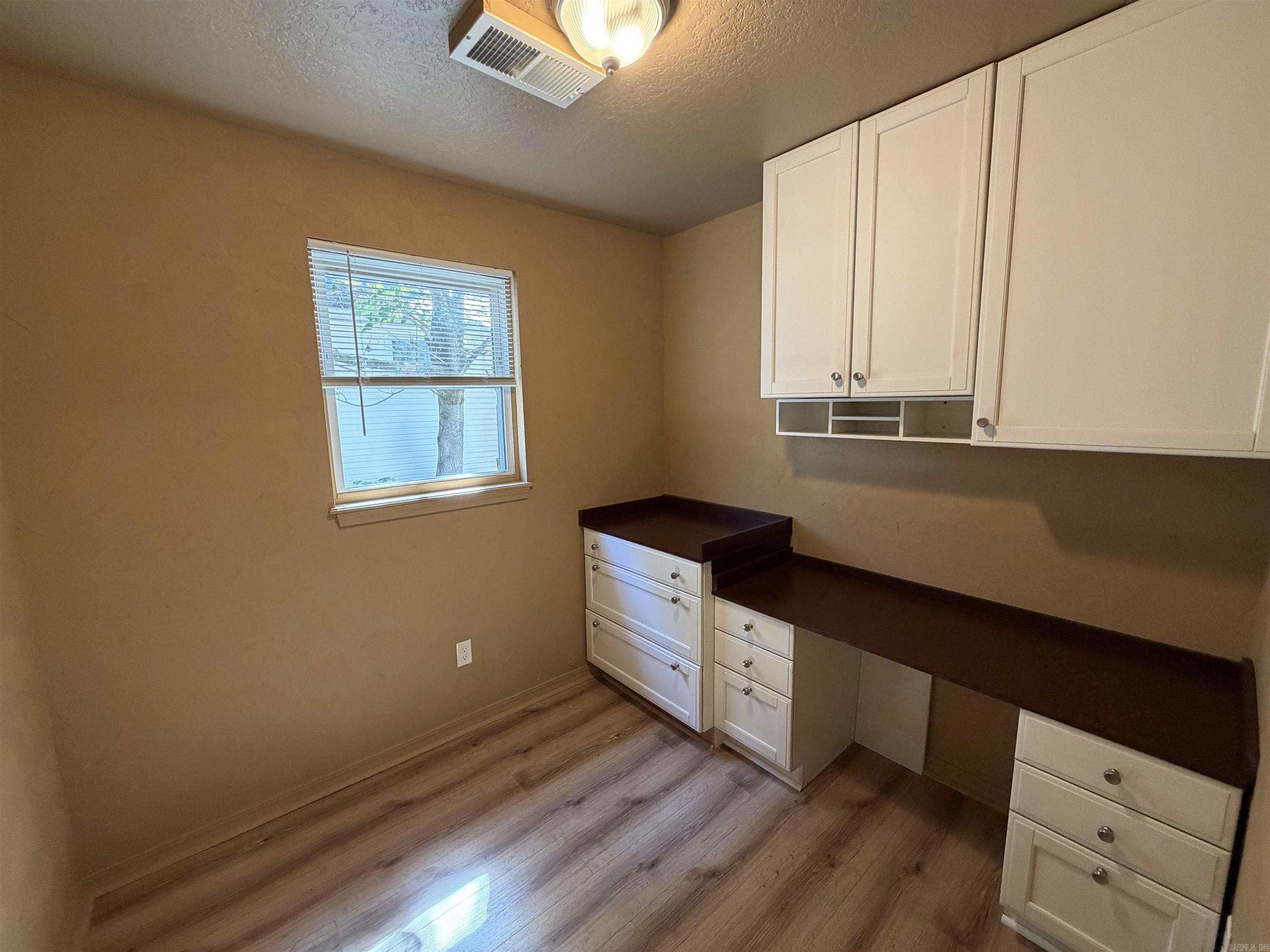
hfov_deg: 102.1
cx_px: 635
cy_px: 476
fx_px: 514
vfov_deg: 85.7
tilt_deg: -8.6
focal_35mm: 14
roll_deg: +1.2
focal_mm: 2.22
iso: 250
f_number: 2.2
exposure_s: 1/60
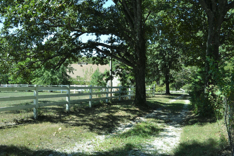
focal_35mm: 33
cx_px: 117
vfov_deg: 40.0
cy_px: 78
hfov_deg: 57.2
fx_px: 214
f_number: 5.6
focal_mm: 22
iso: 110
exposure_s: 1/125
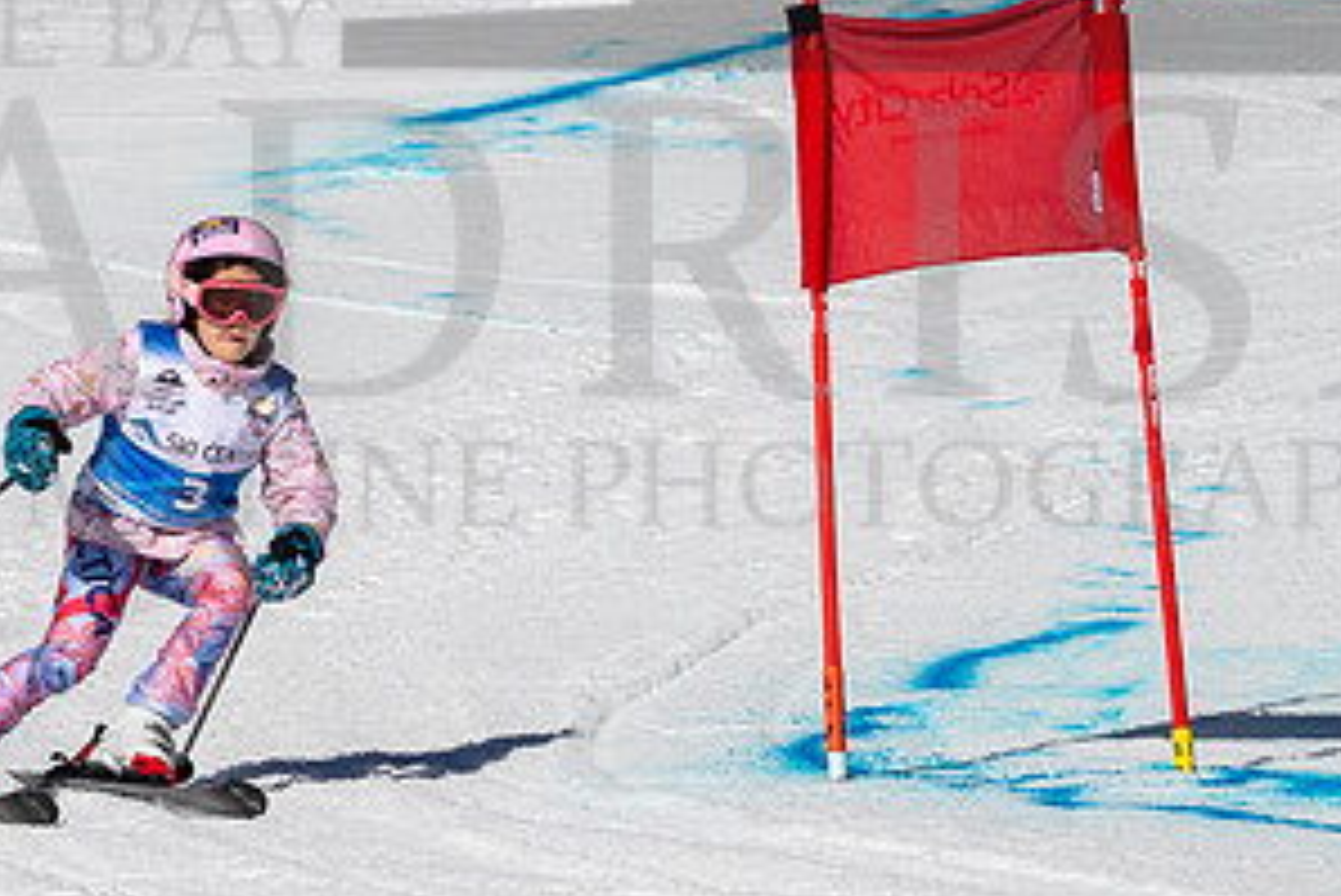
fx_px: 54483
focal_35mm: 1462
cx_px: 166
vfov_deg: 0.9
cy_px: 671
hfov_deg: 1.4
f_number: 8
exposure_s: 1/2000
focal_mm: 400
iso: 200
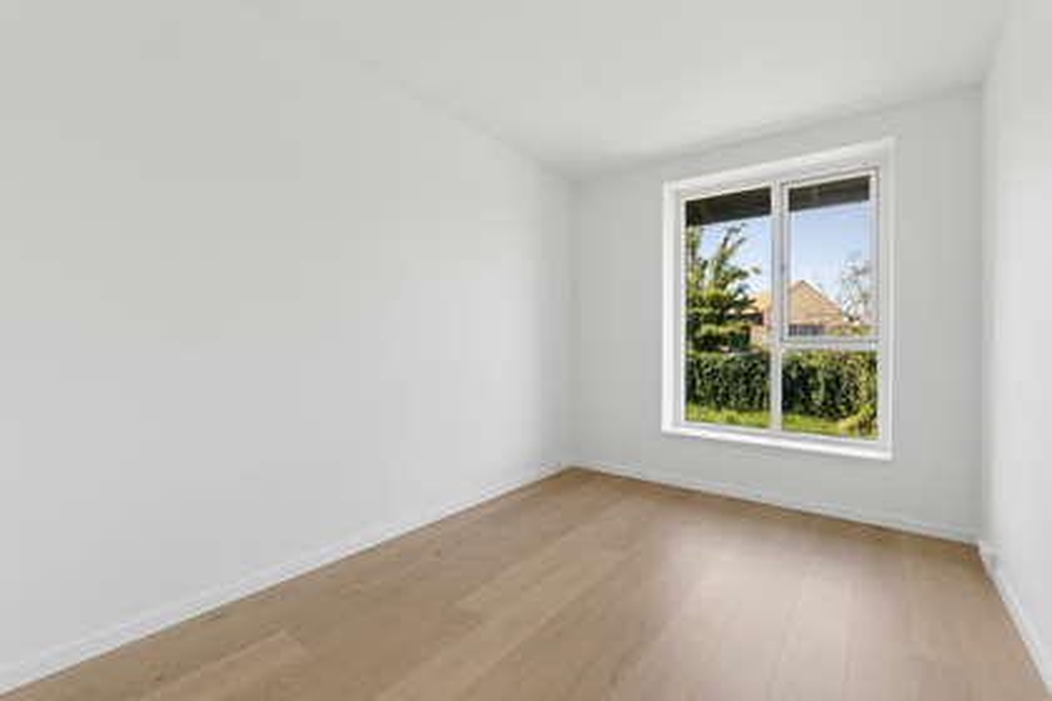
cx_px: 526
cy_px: 350
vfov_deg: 77.3
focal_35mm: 15
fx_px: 438
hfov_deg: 100.4
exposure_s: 1/160
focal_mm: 10
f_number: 8
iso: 500
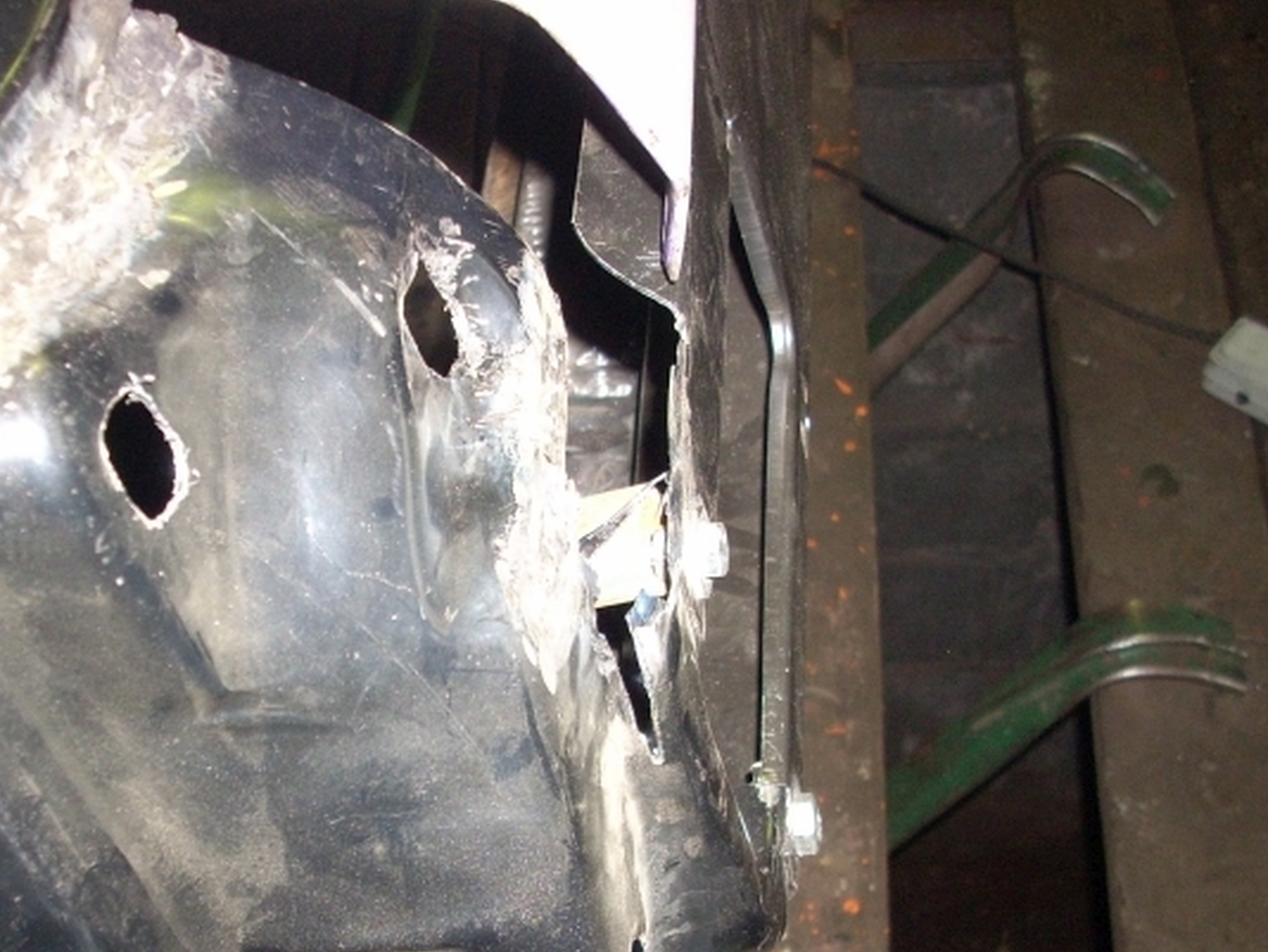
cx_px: 399
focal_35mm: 52
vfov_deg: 27.9
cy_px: 642
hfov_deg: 36.3
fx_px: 1906
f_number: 2.8
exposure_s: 1/60
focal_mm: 6.2
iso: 200
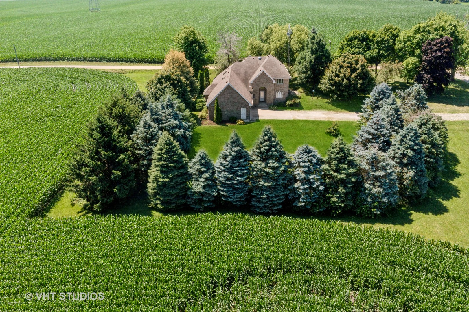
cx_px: 234
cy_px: 156
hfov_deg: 65.5
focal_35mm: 28
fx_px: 365
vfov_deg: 46.4
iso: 200
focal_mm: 10.26
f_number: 8
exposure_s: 1/500
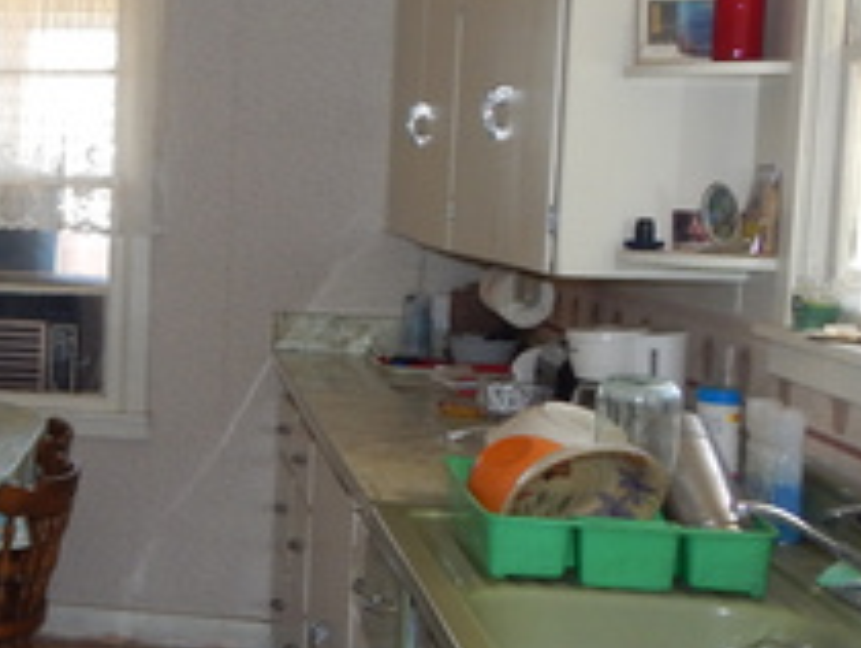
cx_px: -299
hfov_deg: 23.9
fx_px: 1743
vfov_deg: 21.1
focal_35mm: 70
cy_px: 303
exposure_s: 1/60
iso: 125
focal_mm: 4
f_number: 3
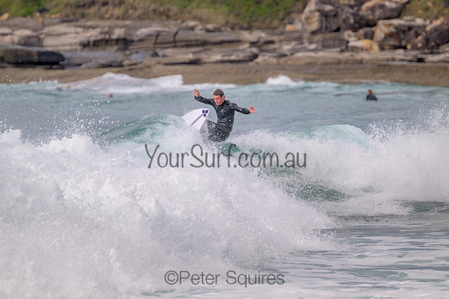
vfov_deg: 1.7
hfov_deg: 2.6
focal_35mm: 800
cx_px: 224
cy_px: 150
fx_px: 9980
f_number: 11
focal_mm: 800
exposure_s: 1/2000
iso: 1100
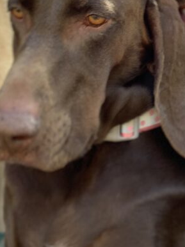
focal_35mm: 85
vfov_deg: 22.1
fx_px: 606
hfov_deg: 17.3
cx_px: 120
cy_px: -6
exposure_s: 1/125
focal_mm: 2.87
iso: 16
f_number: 2.2
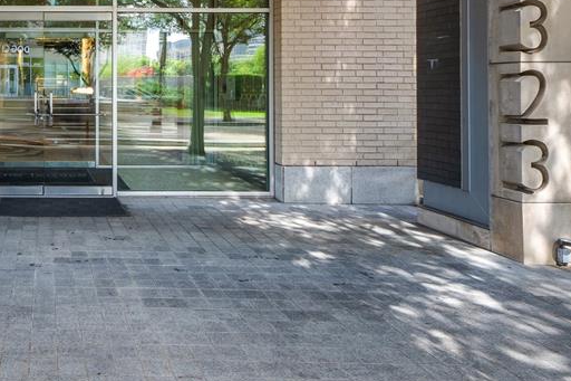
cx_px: 52
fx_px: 476
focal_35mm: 30
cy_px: 78
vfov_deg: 41.8
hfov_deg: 53.8
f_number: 10
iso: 200
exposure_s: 1/10
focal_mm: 10
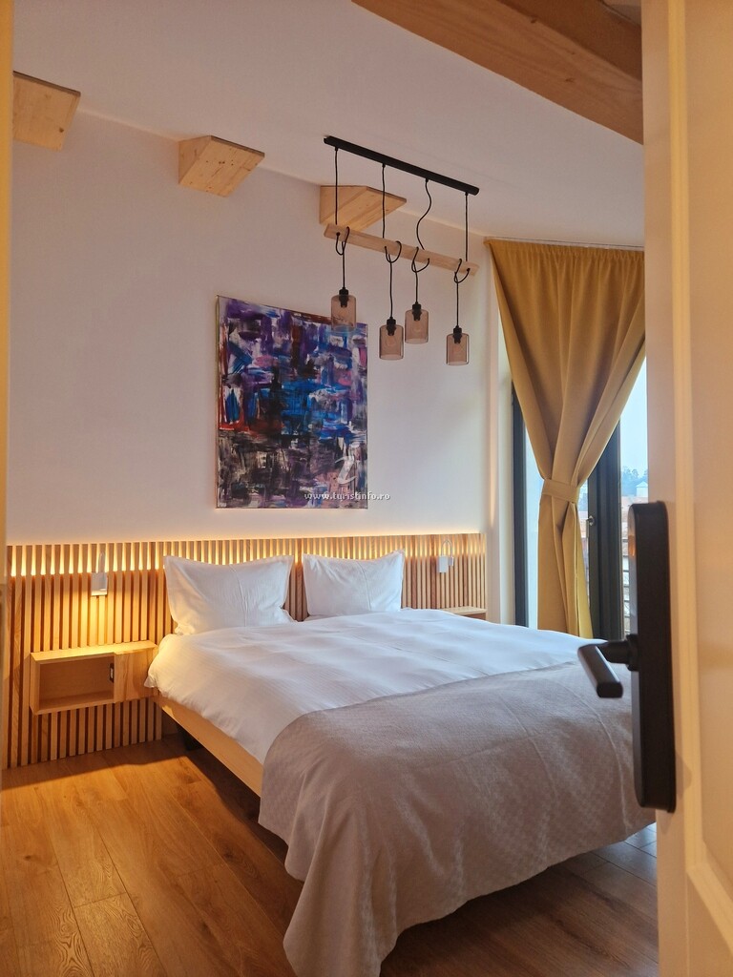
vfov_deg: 73.9
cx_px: 366
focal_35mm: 23
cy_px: 488
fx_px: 649
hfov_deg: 58.9
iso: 200
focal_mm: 5.4
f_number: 1.8
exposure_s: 1/100
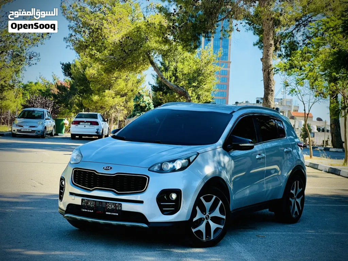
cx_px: 174
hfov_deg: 25.3
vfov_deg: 19.1
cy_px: 130
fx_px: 774
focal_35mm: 77
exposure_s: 1/351
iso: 32
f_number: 2.8
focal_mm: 9
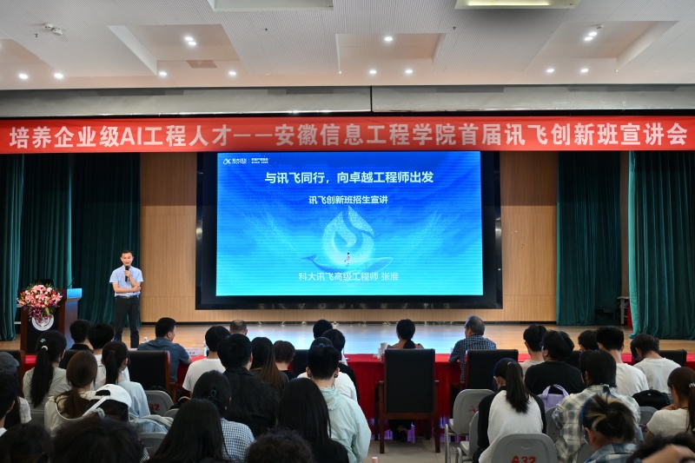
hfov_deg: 55.1
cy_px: 232
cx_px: 348
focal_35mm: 34
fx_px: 666
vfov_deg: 38.3
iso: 400
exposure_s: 1/80
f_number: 4.2
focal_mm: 23
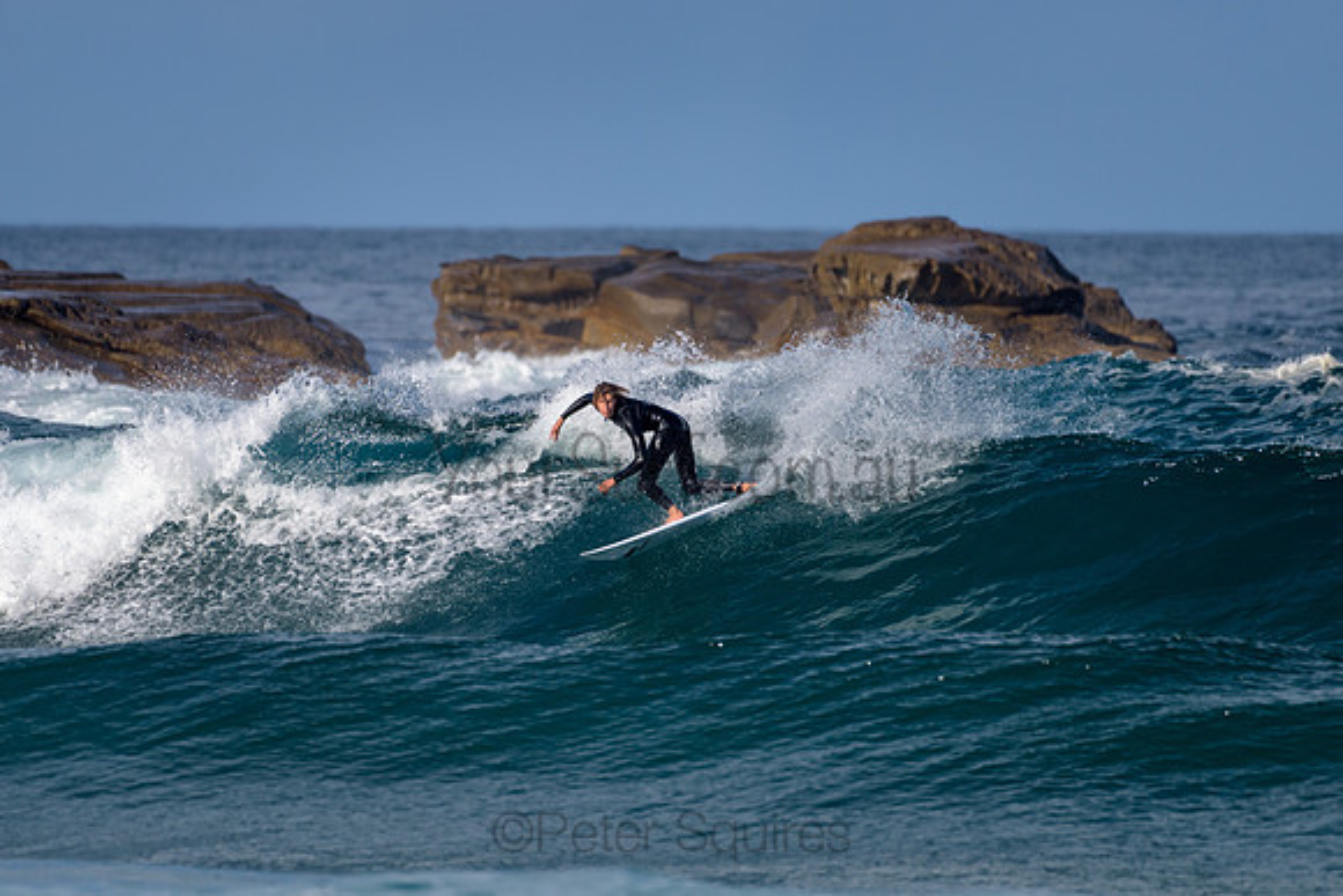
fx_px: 22846
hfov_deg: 3.4
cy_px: 448
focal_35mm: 612
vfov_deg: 2.2
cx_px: 672
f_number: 5.6
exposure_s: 1/2000
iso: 125
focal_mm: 500
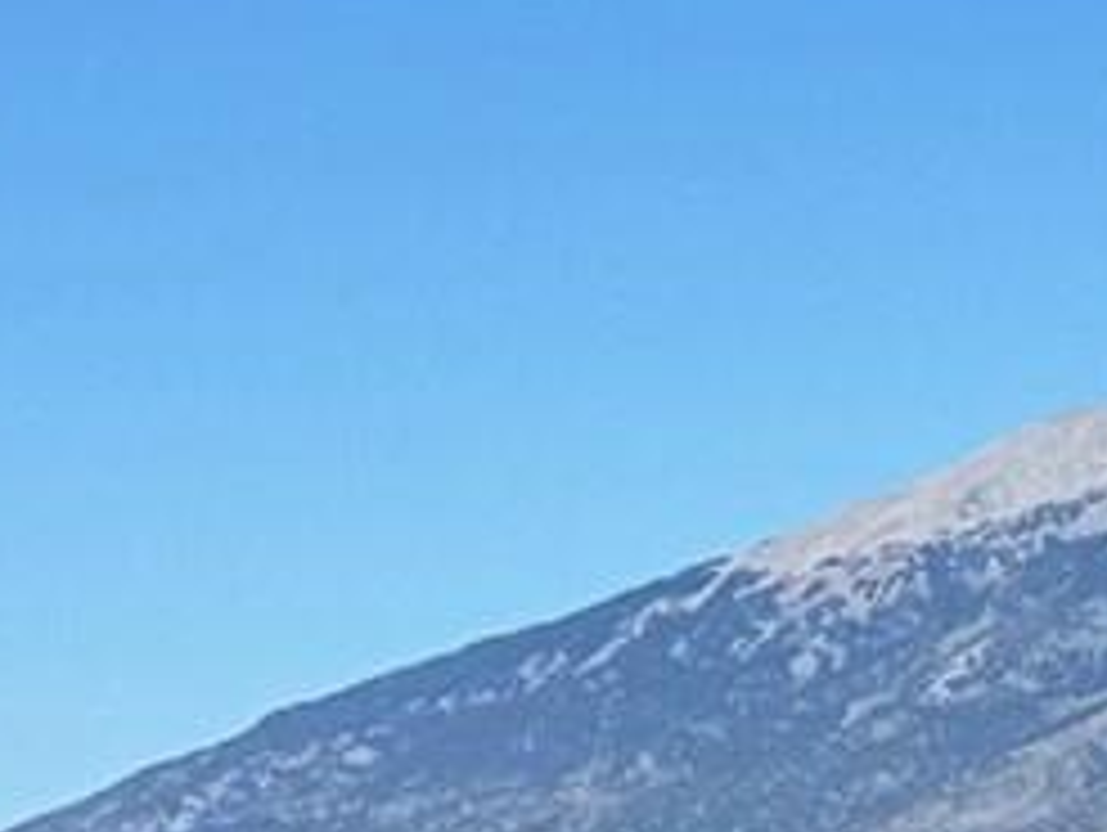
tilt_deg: -6.6
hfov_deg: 5.9
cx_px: 3182
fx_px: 9987
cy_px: 1902
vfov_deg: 4.7
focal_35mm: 312
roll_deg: +0.2
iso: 64
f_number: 1.78
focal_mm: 6.76
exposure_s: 1/4975
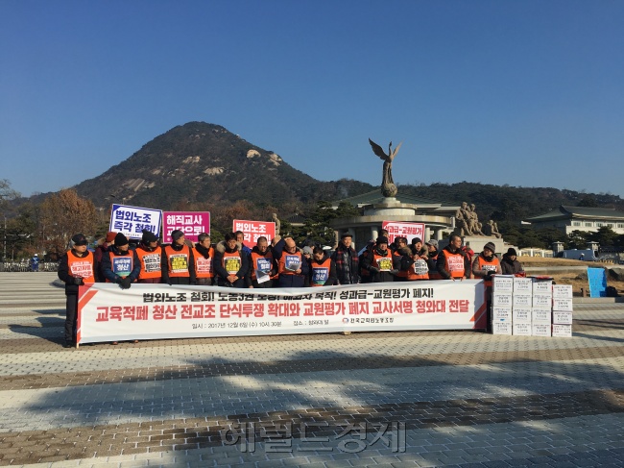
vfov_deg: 48.2
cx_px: 312
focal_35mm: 29
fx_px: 523
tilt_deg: +4.8
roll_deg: +0.7
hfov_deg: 61.7
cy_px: 234
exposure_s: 1/2404
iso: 25
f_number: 2.2
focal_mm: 4.15
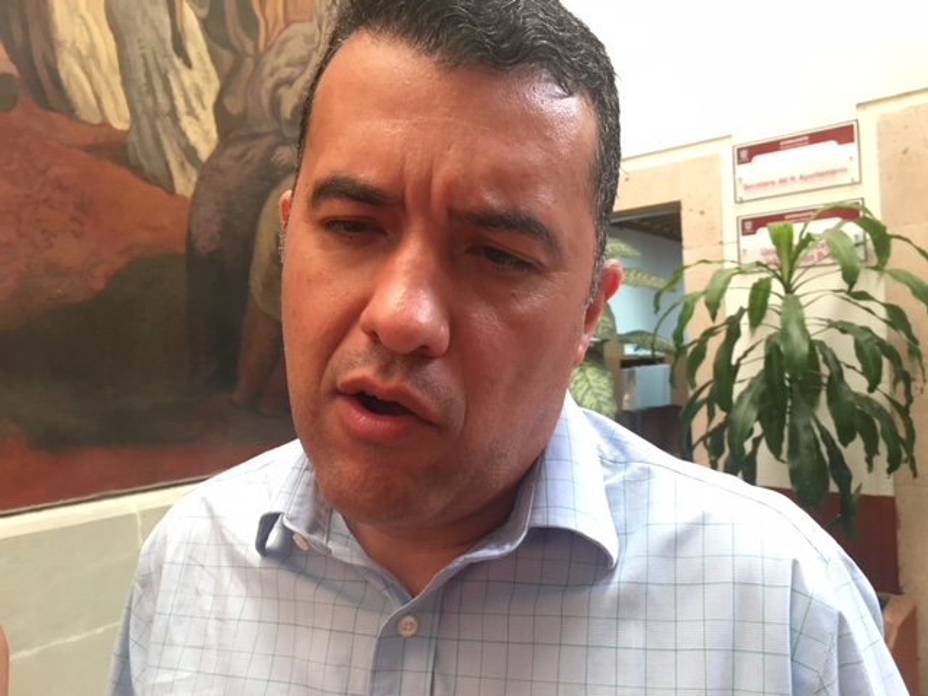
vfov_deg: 48.2
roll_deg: +0.7
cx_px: 464
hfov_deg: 61.7
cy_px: 348
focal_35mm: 29
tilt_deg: +1.4
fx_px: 777
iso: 100
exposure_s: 1/30
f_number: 2.2
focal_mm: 4.15
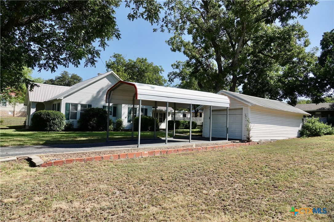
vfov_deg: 53.1
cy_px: 111
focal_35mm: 24
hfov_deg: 73.7
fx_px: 223
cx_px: 167
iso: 100
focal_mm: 8.8
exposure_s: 1/640
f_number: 4
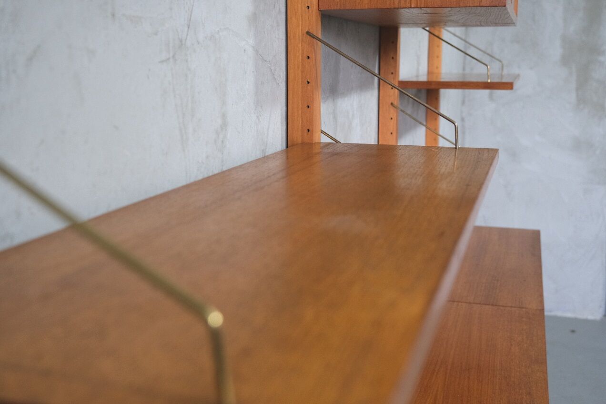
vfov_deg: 32.6
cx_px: 303
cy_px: 202
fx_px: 690
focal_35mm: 41
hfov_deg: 47.4
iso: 1600
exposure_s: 1/40
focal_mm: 27.5
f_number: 4
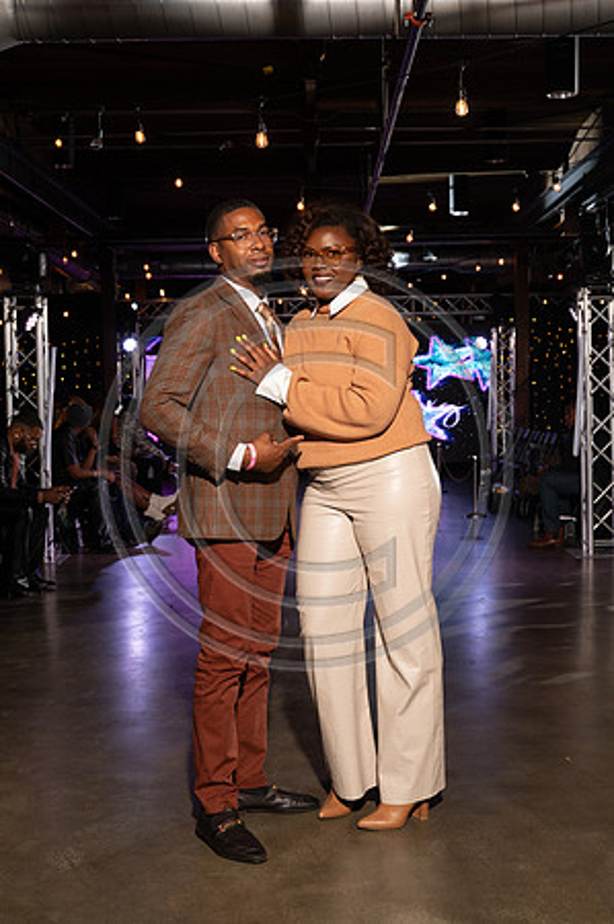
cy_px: 462
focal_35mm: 48
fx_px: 1231
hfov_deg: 28.0
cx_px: 307
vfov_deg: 41.2
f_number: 6.3
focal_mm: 48
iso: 1250
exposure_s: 1/200
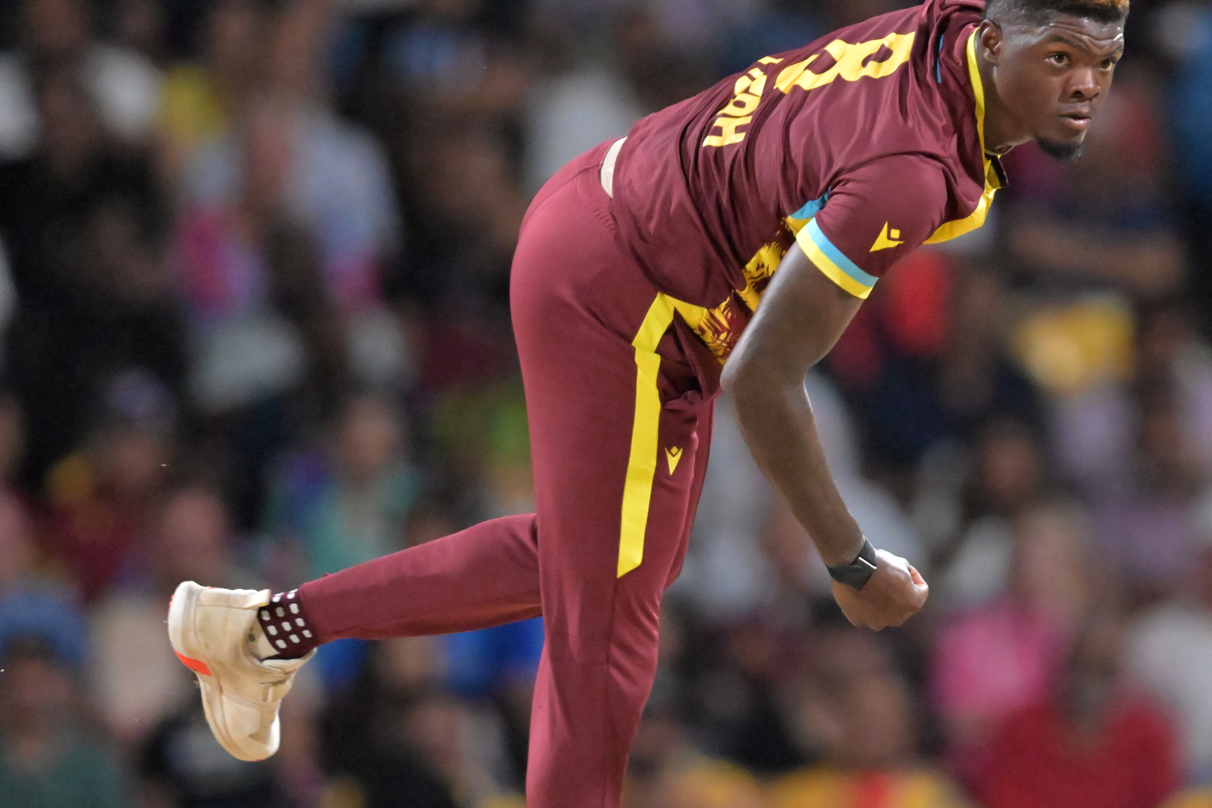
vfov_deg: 0.8
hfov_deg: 1.2
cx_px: 720
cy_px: 394
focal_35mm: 1750
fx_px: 58912
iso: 8000
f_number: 5.6
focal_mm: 840
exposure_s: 1/966
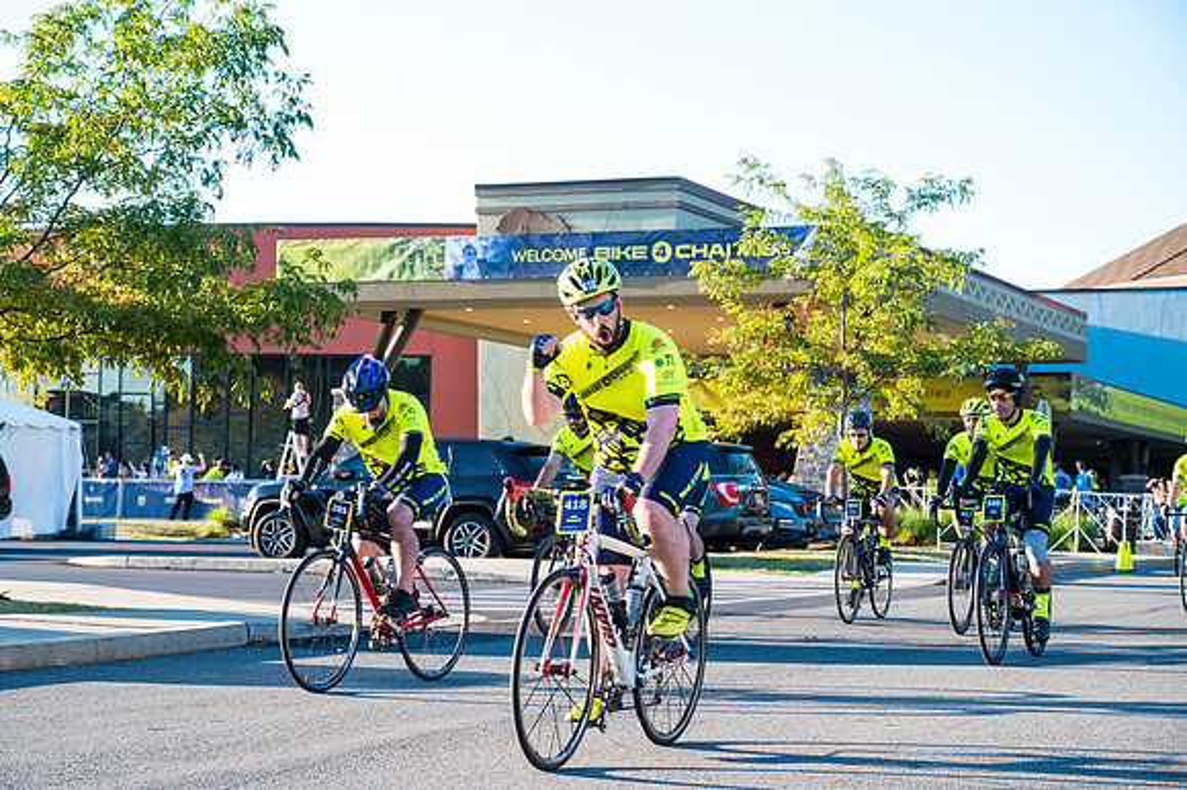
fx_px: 2307
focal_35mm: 70
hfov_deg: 28.9
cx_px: 594
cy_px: 395
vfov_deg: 19.4
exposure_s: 1/250
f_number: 6.3
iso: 400
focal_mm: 70
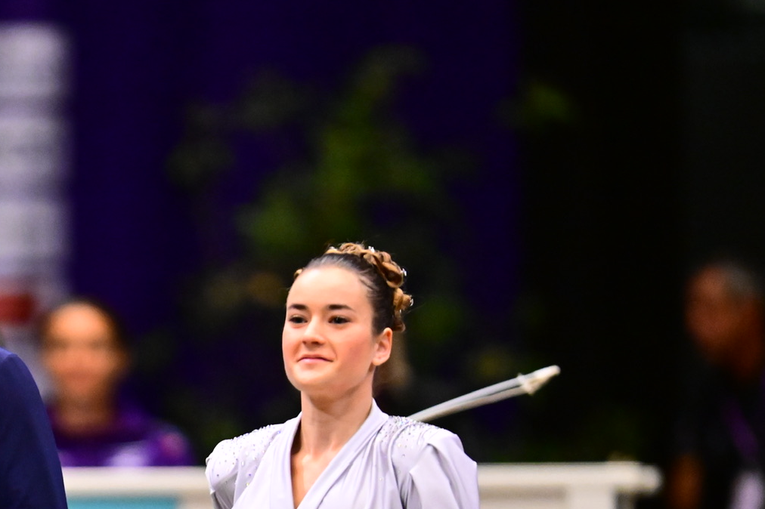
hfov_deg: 2.3
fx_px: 19351
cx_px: -60
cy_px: 543
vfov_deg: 1.5
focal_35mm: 911
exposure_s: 1/800
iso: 6400
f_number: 2.8
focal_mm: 400
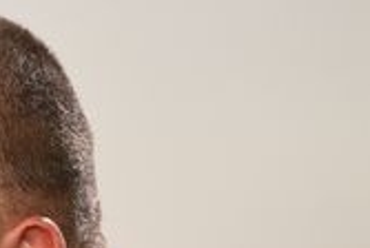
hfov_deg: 3.4
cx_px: -186
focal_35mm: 606
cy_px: 476
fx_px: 6239
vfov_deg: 2.3
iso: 1600
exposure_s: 1/250
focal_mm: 145
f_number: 3.5
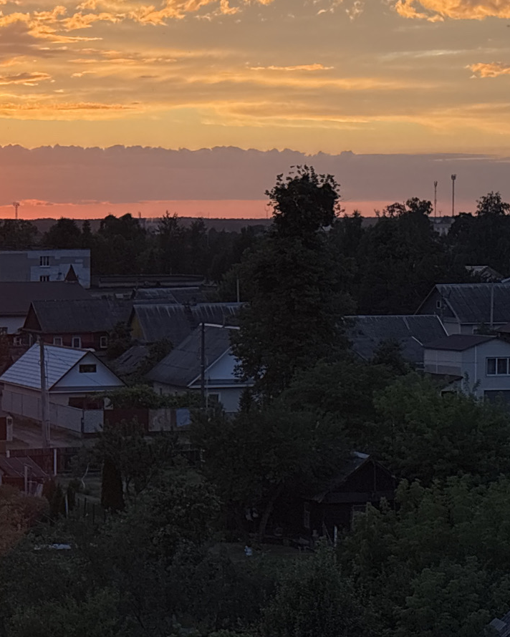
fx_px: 2151
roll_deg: +0.5
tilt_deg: -3.6
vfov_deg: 16.9
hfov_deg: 13.1
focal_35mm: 114
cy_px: 338
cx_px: -130
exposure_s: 1/505
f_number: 1.6
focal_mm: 5.96
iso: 32
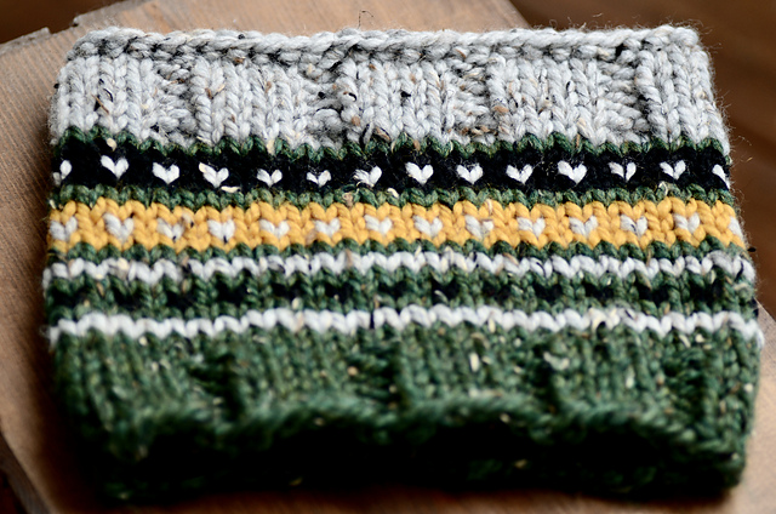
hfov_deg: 15.2
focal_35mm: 135
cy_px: 257
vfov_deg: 10.1
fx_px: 2904
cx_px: 388
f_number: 3.5
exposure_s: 1/100
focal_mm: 90
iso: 400
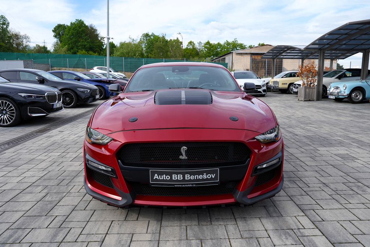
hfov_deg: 67.4
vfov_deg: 47.9
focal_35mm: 27
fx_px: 278
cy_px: 124
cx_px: 185
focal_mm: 27
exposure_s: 1/200
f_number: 7.1
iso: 100
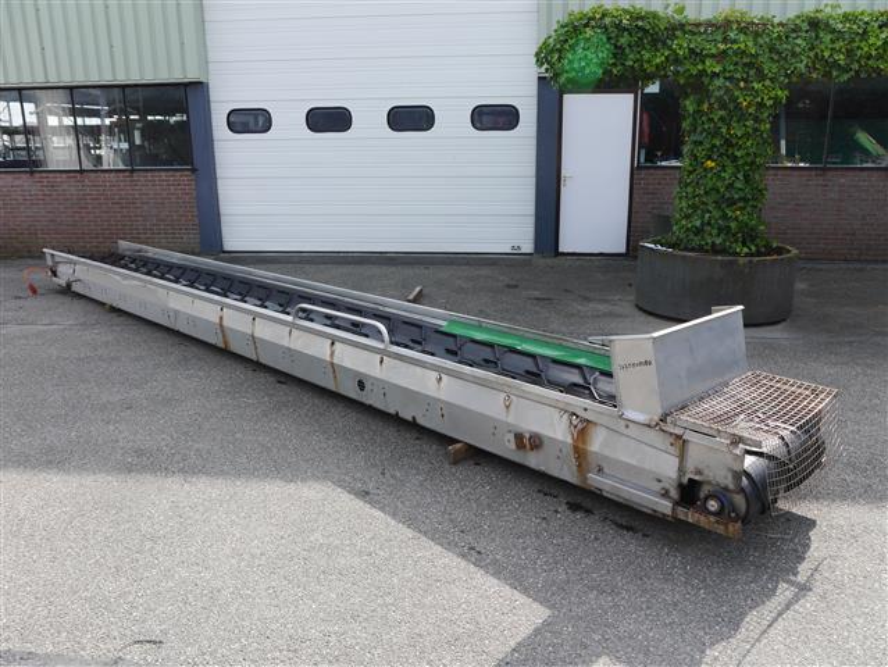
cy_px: 334
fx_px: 719
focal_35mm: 28
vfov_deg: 49.8
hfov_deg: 63.4
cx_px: 444
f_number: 6.3
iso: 160
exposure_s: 1/320
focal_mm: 14
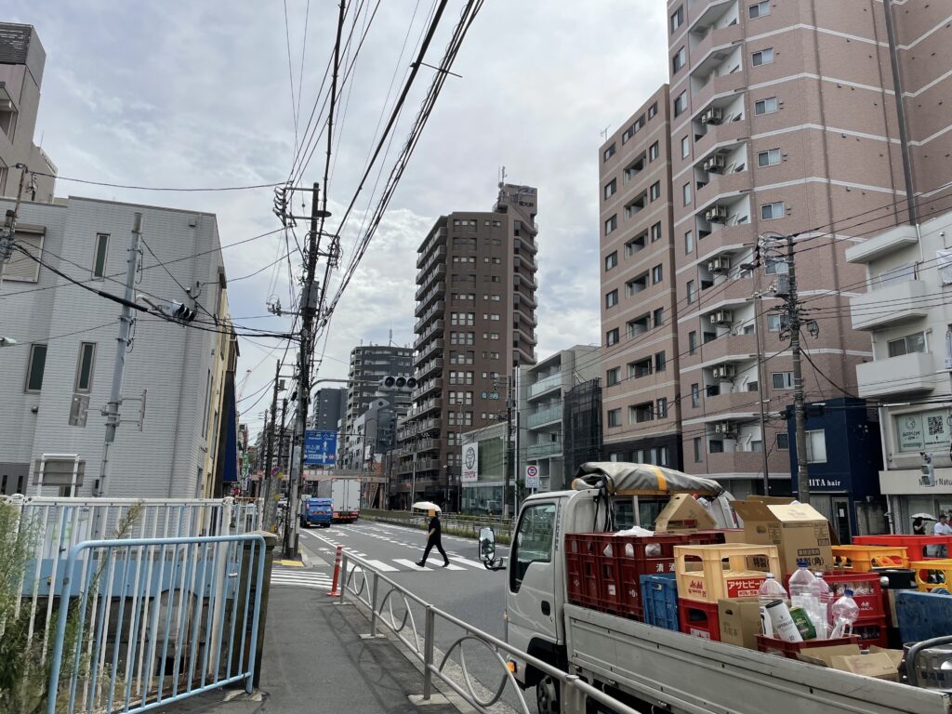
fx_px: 715
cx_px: 476
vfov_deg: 53.1
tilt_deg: +11.1
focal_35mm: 26
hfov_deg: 67.3
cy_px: 357
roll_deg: -0.8
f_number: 1.6
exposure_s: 1/6135
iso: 32
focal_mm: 4.2
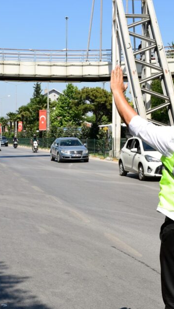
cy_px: 155
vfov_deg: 27.9
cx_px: 72
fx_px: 624
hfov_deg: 15.9
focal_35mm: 76
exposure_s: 1/250
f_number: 7.1
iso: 100
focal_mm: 32
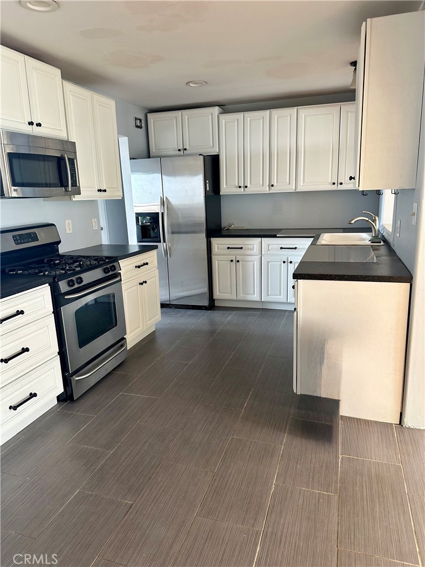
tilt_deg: -11.9
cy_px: 284
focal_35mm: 24
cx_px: 212
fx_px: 393
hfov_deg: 56.8
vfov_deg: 71.6
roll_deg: +3.1
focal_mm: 6.86
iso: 125
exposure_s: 1/60
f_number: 1.78
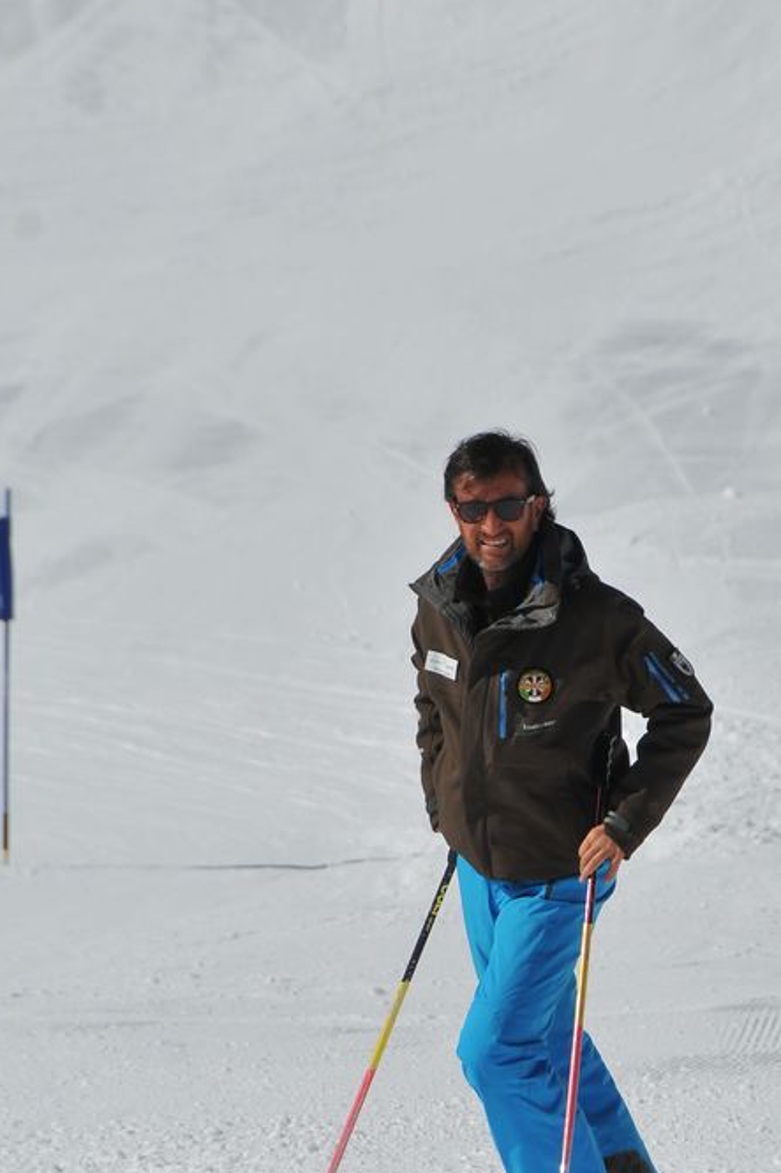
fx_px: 17613
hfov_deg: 2.5
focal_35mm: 541
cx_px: 570
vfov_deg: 3.8
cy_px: 760
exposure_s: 1/1600
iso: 200
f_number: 9
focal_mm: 200
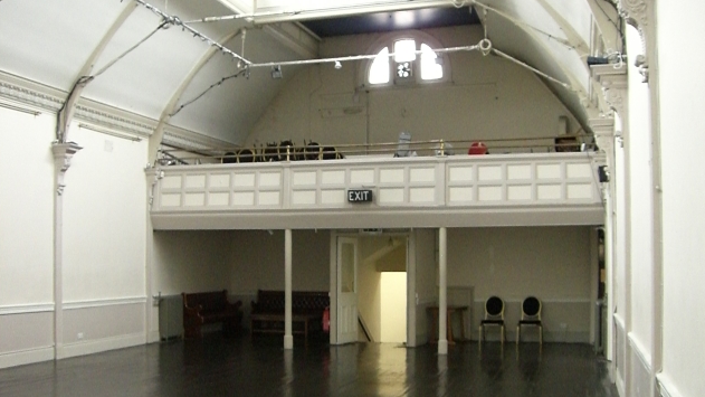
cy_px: 231
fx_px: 785
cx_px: 354
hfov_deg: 48.4
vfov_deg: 28.3
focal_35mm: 42
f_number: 2.7
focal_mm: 6.2
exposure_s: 1/50
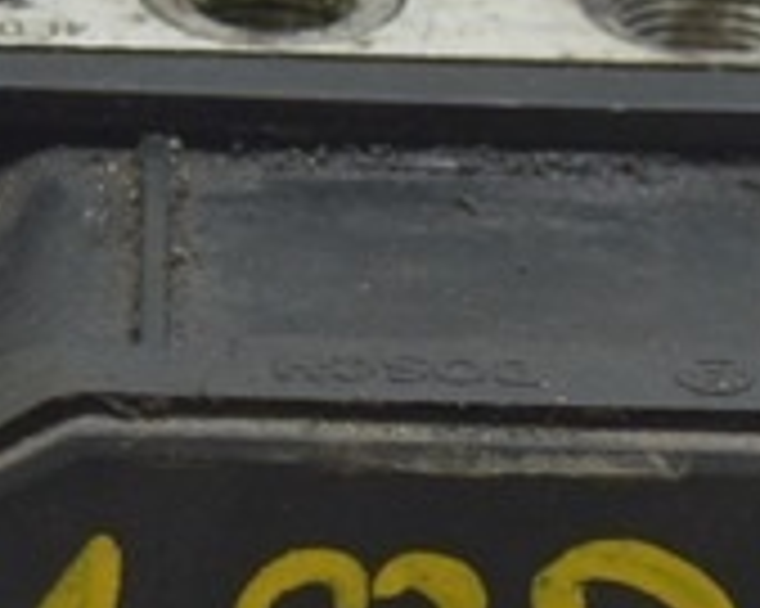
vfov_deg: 5.1
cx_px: 283
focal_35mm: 298
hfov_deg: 6.5
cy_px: 993
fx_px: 6695
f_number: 5.6
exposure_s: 1/20
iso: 400
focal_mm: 35
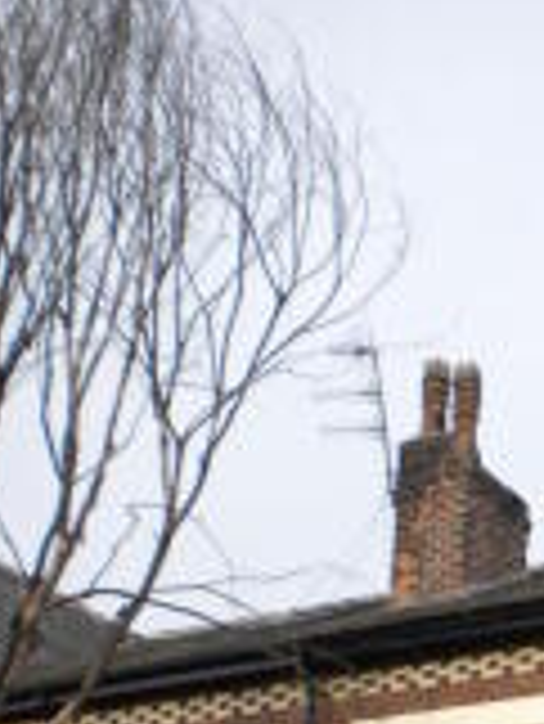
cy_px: 929
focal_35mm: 95
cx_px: 710
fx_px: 1988
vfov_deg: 19.2
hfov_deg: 14.9
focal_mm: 6.3
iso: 113
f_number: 4.6
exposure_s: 1/164
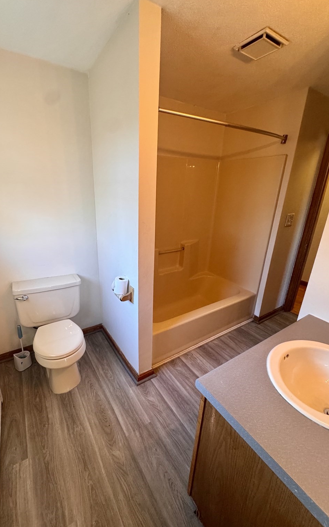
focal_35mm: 15
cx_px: 146
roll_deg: -0.8
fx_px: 215
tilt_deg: -18.5
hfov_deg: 74.5
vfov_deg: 101.5
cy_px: 262
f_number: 2.2
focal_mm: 2.22
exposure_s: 1/120
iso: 320
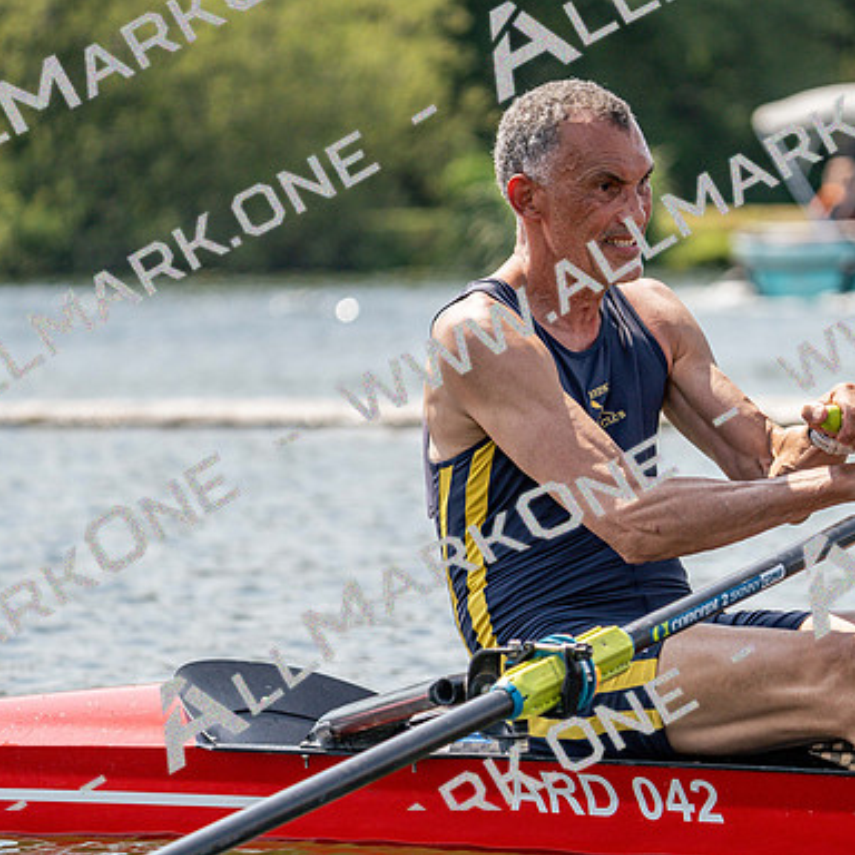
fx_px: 7992
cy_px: 429
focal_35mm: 286
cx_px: 612
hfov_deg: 6.1
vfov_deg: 6.1
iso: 250
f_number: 5.6
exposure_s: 1/1600
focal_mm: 223
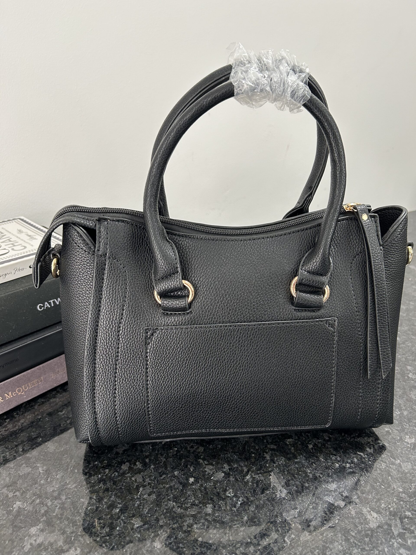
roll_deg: -0.6
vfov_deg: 67.3
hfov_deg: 53.1
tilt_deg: -26.6
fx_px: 417
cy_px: 278
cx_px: 208
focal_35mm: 26
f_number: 1.5
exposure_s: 1/106
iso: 125
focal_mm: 5.7
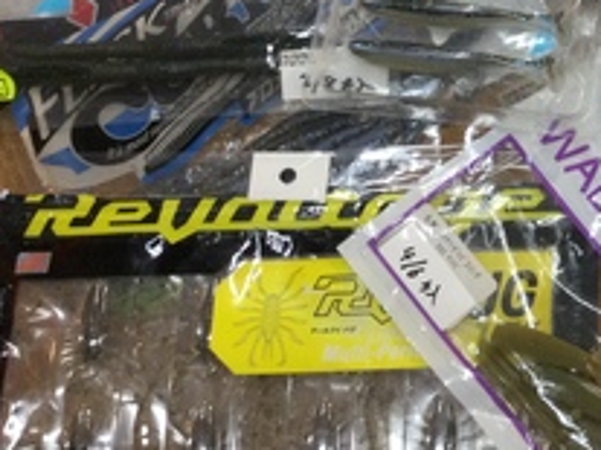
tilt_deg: -75.1
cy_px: -41
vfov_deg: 16.0
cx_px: 865
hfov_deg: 19.4
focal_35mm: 90
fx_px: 1562
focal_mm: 3.3
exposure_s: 1/40
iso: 25
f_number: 2.4
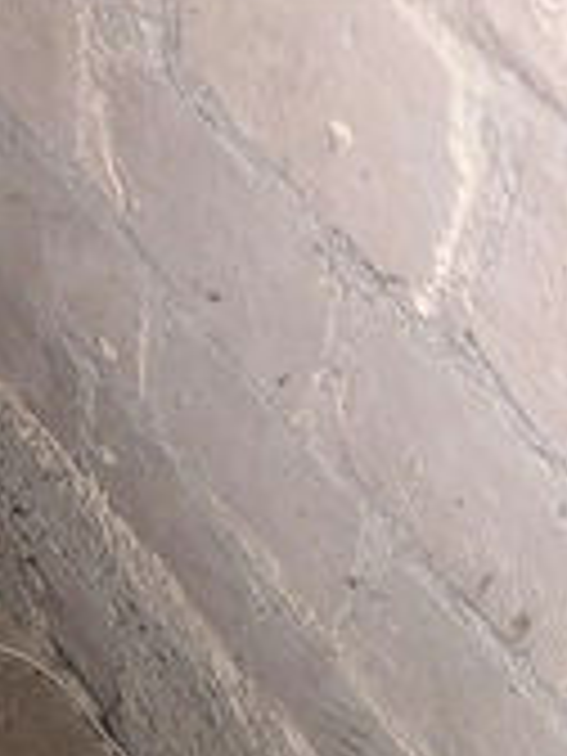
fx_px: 1354
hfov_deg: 23.5
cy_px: 878
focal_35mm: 62
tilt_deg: -67.4
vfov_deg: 27.8
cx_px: 166
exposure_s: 1/5
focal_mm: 5.96
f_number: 1.6
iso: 50
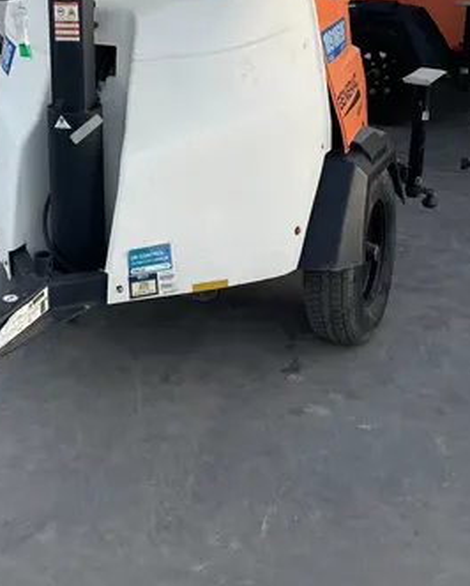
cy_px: 117
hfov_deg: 26.2
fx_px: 973
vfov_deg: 32.6
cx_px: 35
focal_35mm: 56
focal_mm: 4.2
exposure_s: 1/121
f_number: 1.6
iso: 50
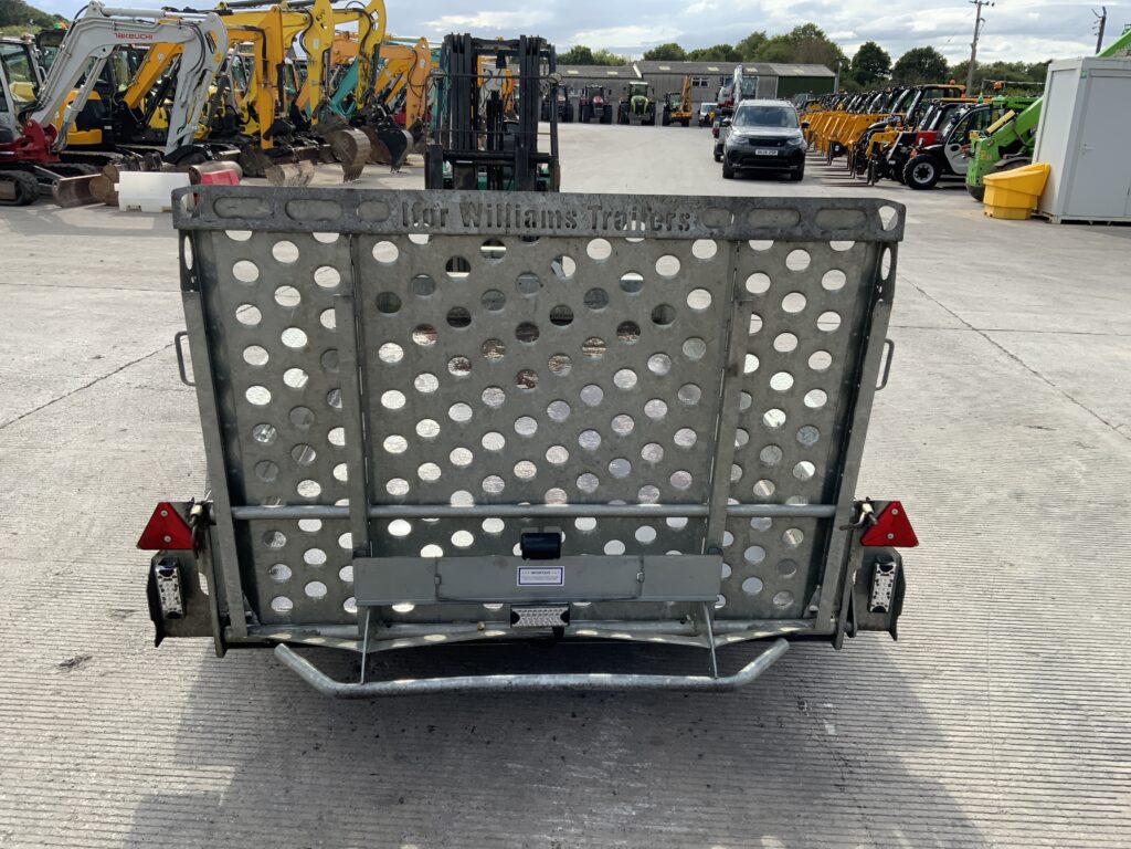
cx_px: 566
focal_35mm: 29
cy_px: 424
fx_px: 948
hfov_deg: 61.7
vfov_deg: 48.2
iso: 16
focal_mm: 3
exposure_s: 1/944
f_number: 1.8
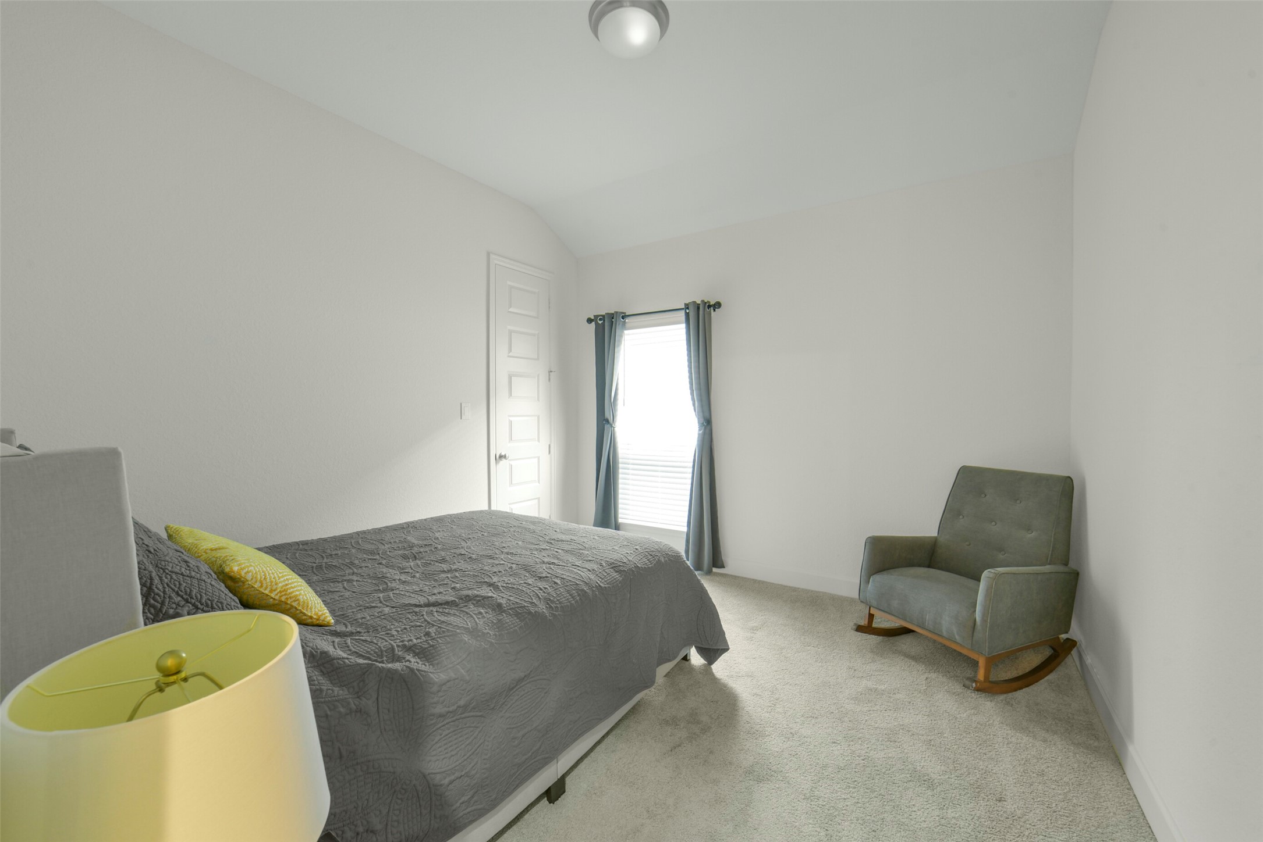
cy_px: 421
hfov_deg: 104.2
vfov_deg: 81.2
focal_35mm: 14
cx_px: 632
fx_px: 491
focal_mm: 14
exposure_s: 1/1.67
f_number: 11
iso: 500
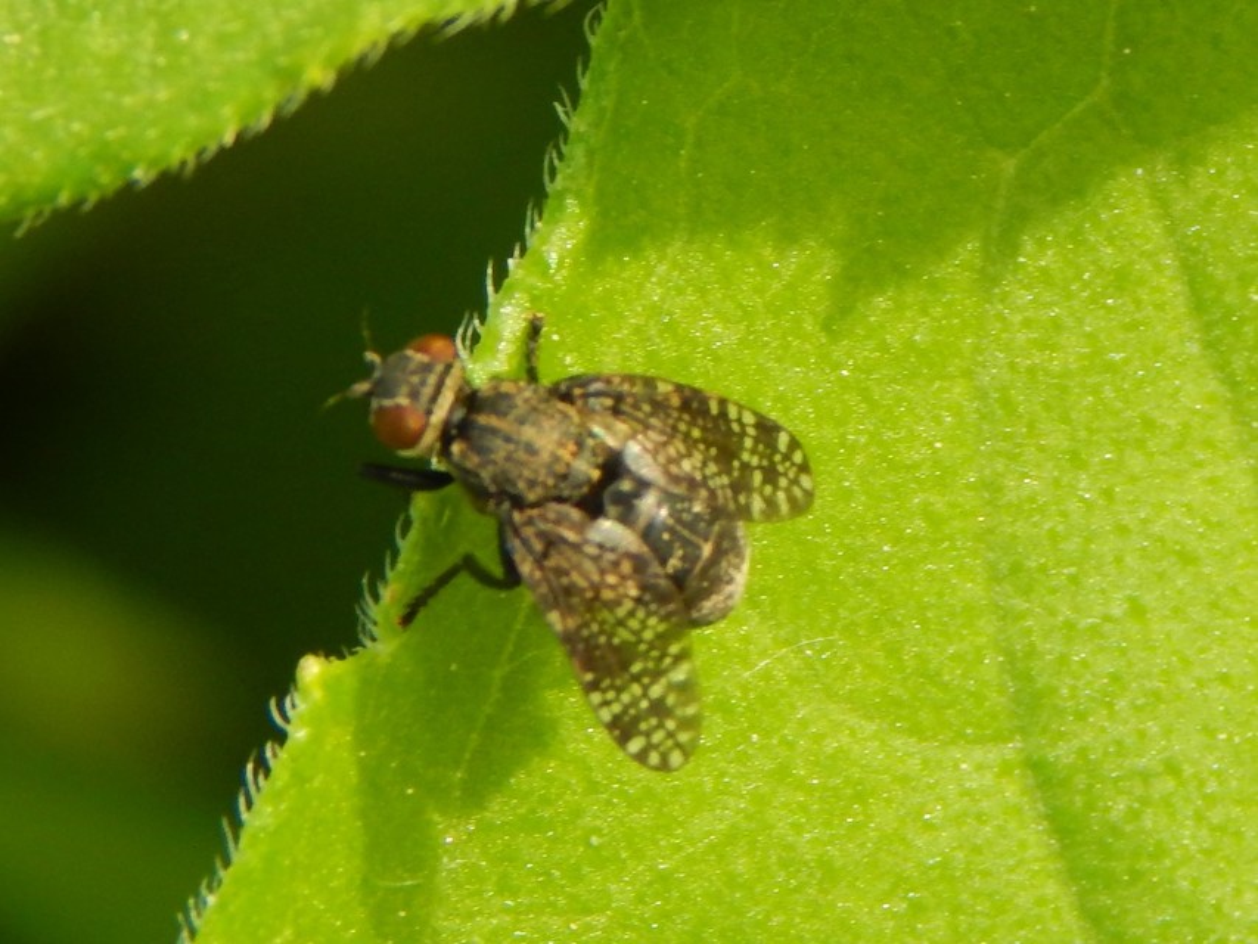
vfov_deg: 5.9
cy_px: 472
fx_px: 9087
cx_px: 629
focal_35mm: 250
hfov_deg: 7.9
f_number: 5.6
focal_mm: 44.9
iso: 125
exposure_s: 1/160
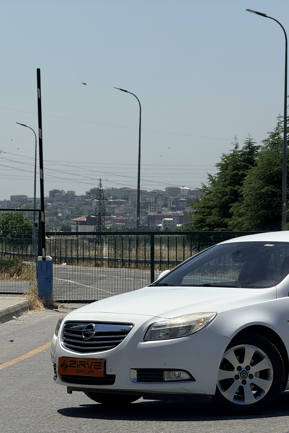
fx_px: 2011
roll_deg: -1.1
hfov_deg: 8.2
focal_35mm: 167
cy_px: 216
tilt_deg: +0.2
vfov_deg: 12.3
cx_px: 265
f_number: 2.8
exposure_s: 1/1481
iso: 64
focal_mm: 15.66
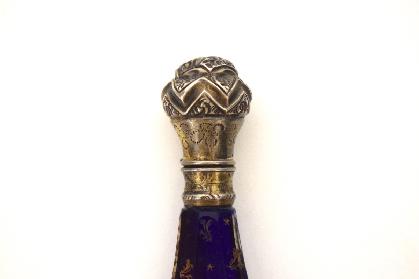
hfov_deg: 24.6
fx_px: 961
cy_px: 140
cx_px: 210
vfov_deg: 16.6
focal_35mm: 82
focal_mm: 55
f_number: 5.6
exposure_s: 1/125
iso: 2500
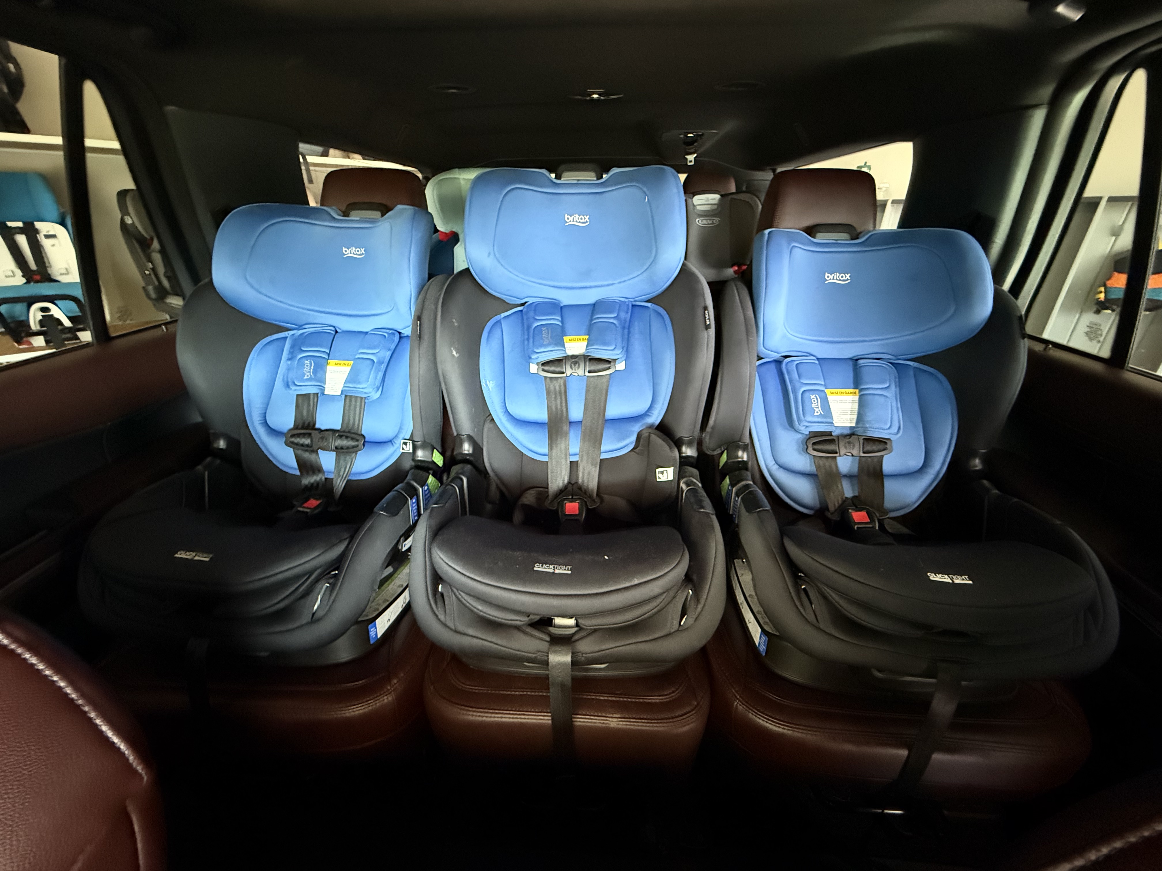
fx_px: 470
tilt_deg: -24.2
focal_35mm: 14
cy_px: 436
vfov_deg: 85.7
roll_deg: +0.6
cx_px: 581
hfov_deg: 102.1
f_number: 2.2
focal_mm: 2.22
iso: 1250
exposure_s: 1/60
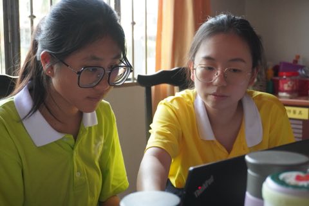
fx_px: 463
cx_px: 154
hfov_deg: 36.9
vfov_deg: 25.1
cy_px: 103
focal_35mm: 54
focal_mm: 36
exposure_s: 1/160
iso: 4000
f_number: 5.6
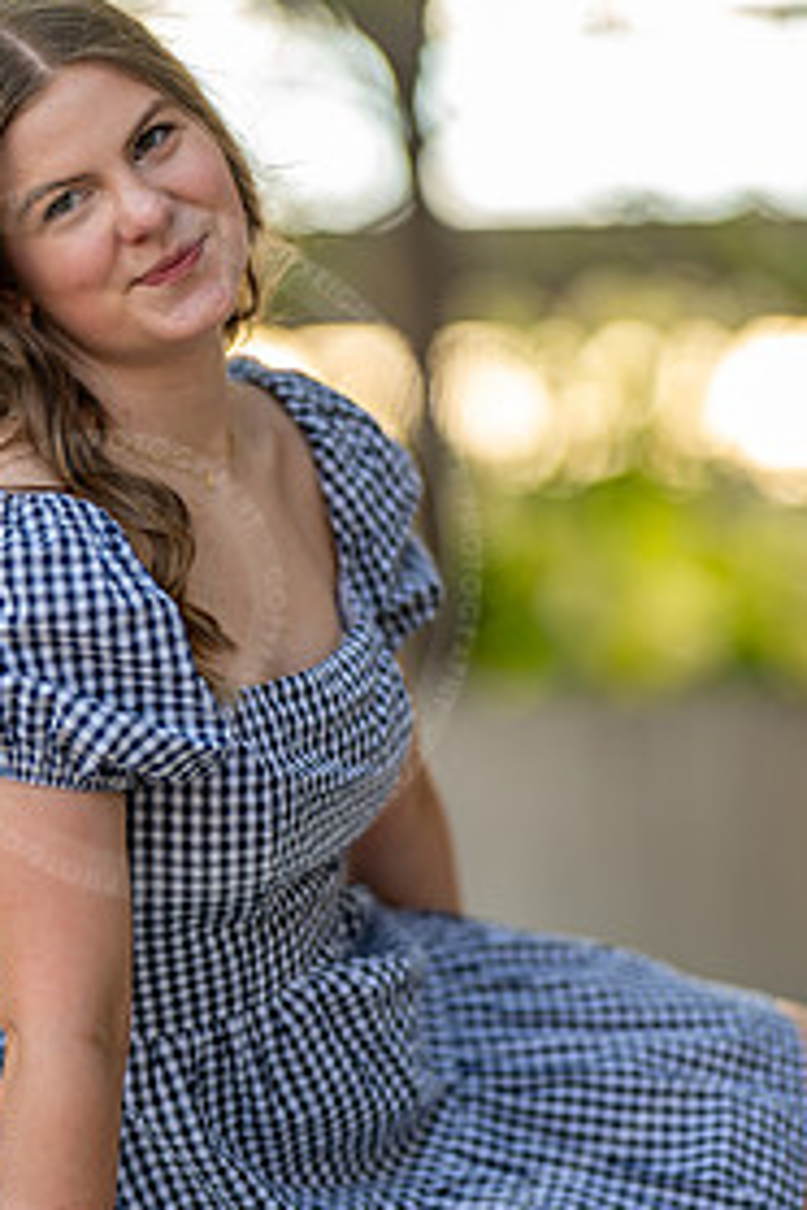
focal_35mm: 137
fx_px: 4606
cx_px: 182
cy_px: 716
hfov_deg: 10.0
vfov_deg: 15.0
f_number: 1.2
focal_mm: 85
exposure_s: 1/1600
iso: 200
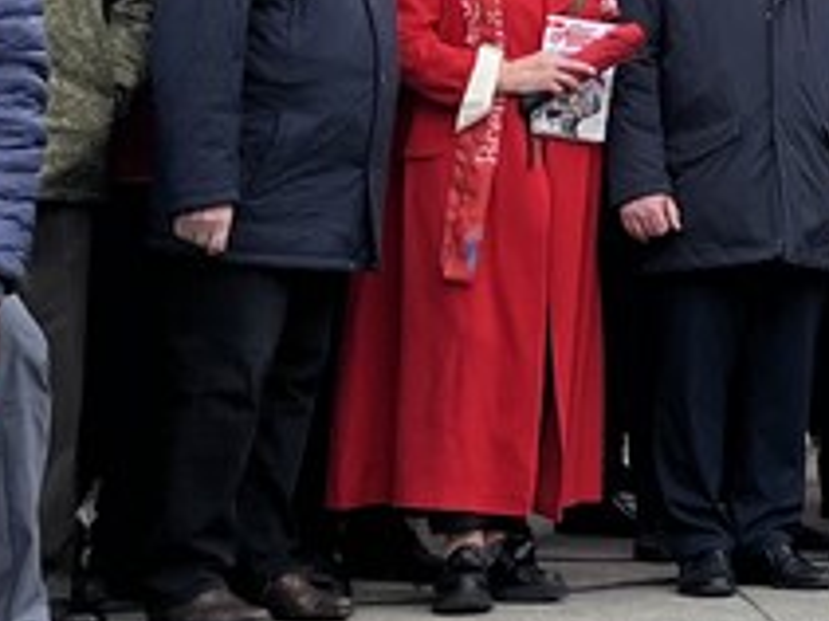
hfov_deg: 14.0
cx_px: 1450
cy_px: -138
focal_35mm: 126
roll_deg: +0.3
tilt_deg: +7.9
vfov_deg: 11.5
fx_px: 3016
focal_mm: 5.1
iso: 50
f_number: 1.6
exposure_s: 1/2755
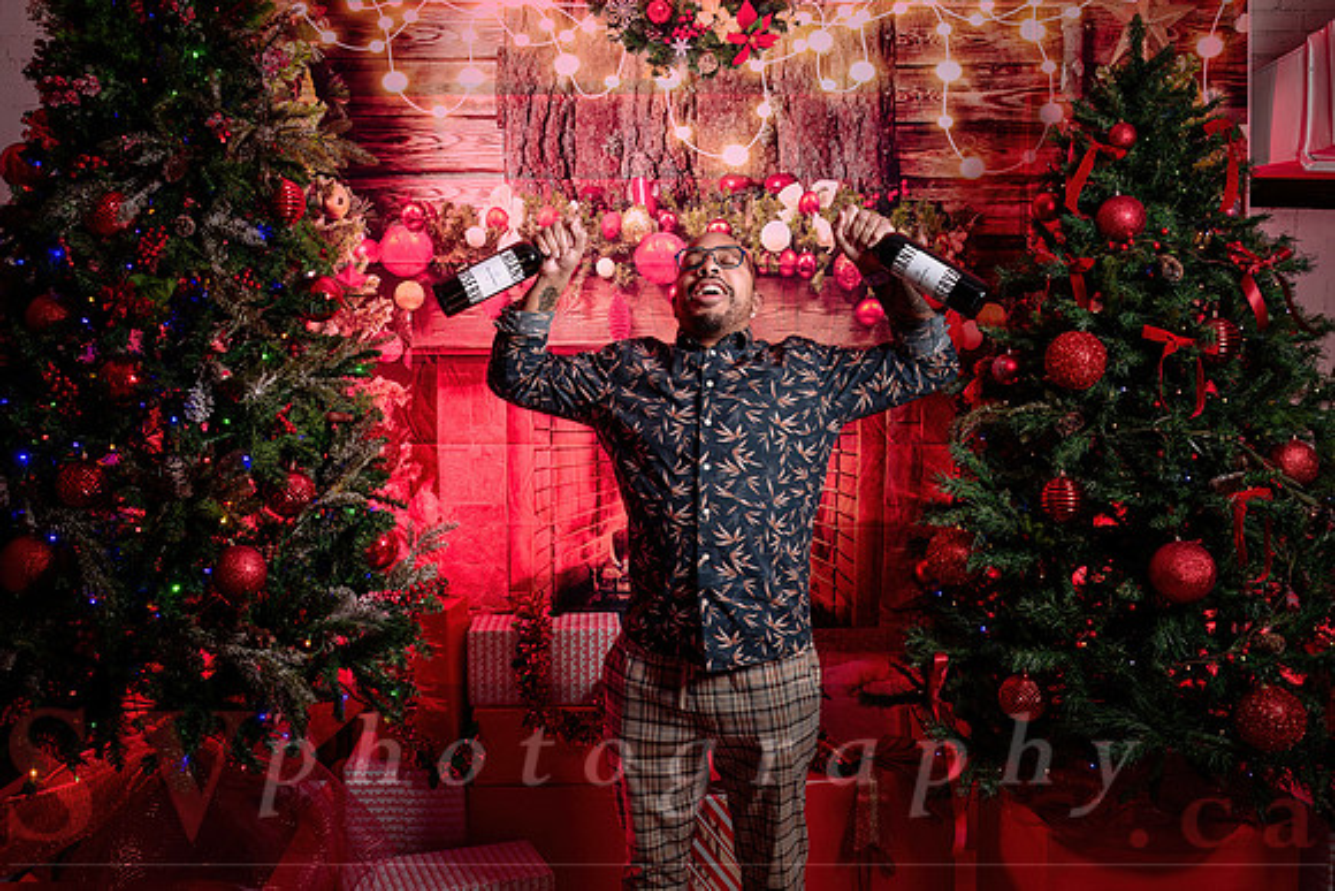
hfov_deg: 59.3
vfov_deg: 41.6
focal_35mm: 32
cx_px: 626
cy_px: 409
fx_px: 1171
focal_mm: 28
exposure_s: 1/125
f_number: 4
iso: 500
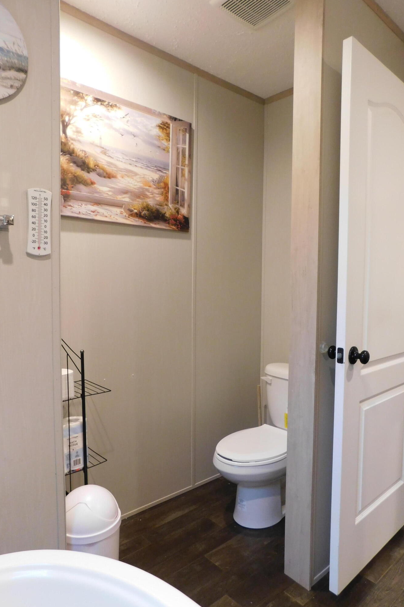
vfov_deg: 73.7
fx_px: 404
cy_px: 304
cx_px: 206
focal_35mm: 24
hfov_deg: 53.1
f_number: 3
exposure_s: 1/30
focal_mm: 4
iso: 250
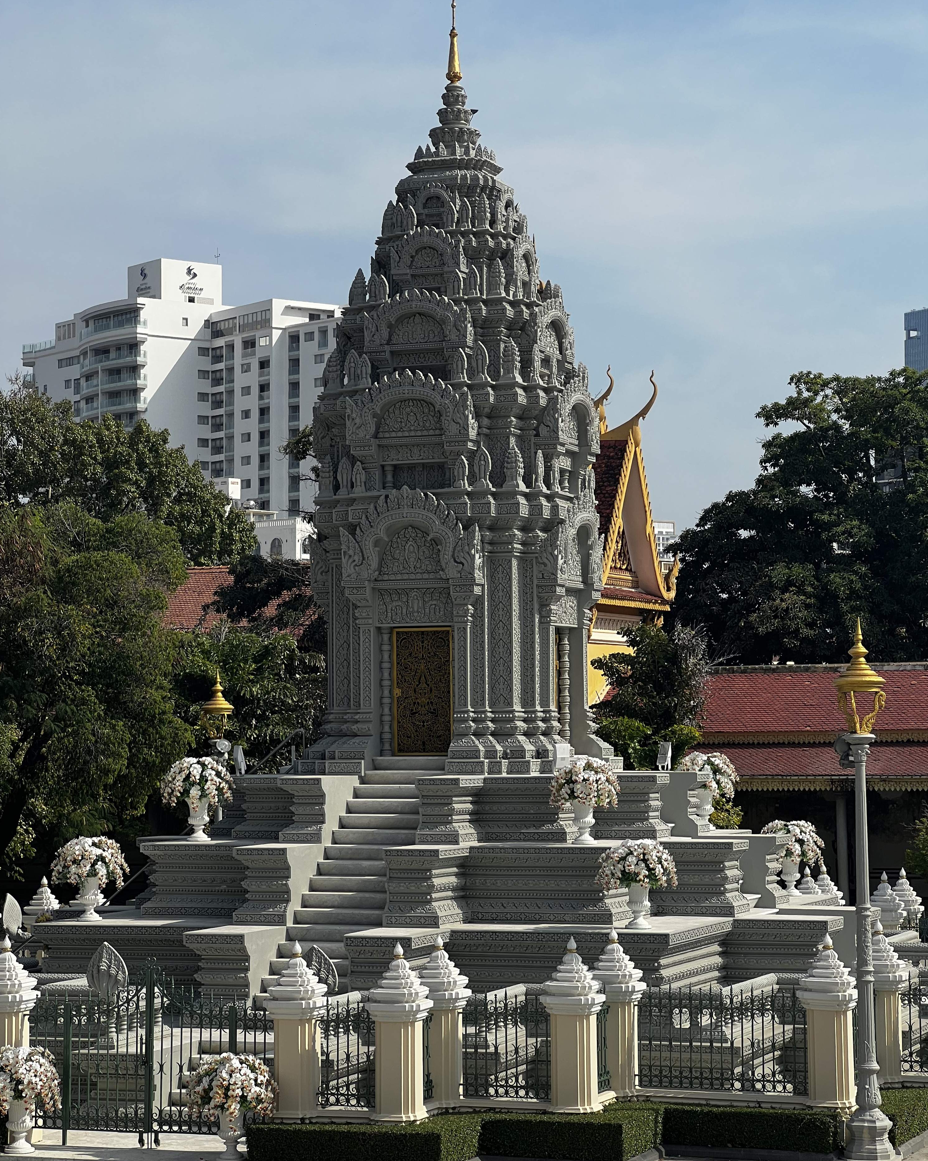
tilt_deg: +3.3
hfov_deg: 18.9
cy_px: 595
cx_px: 468
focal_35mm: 81
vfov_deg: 23.6
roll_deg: +0.1
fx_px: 2781
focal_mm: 9
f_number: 2.8
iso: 32
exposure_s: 1/889
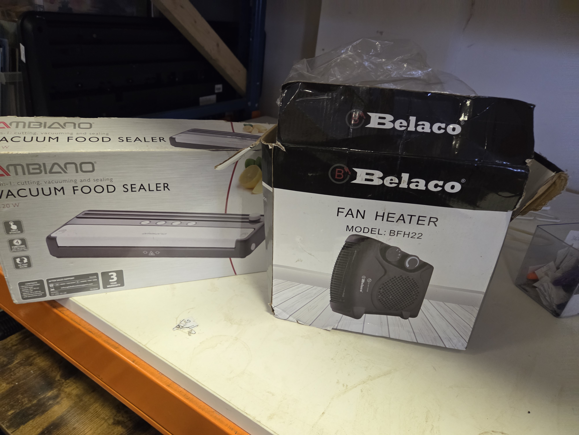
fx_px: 385
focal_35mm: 23
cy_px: 218
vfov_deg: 58.9
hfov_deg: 73.9
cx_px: 290
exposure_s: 1/100
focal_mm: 5.4
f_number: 1.8
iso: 640
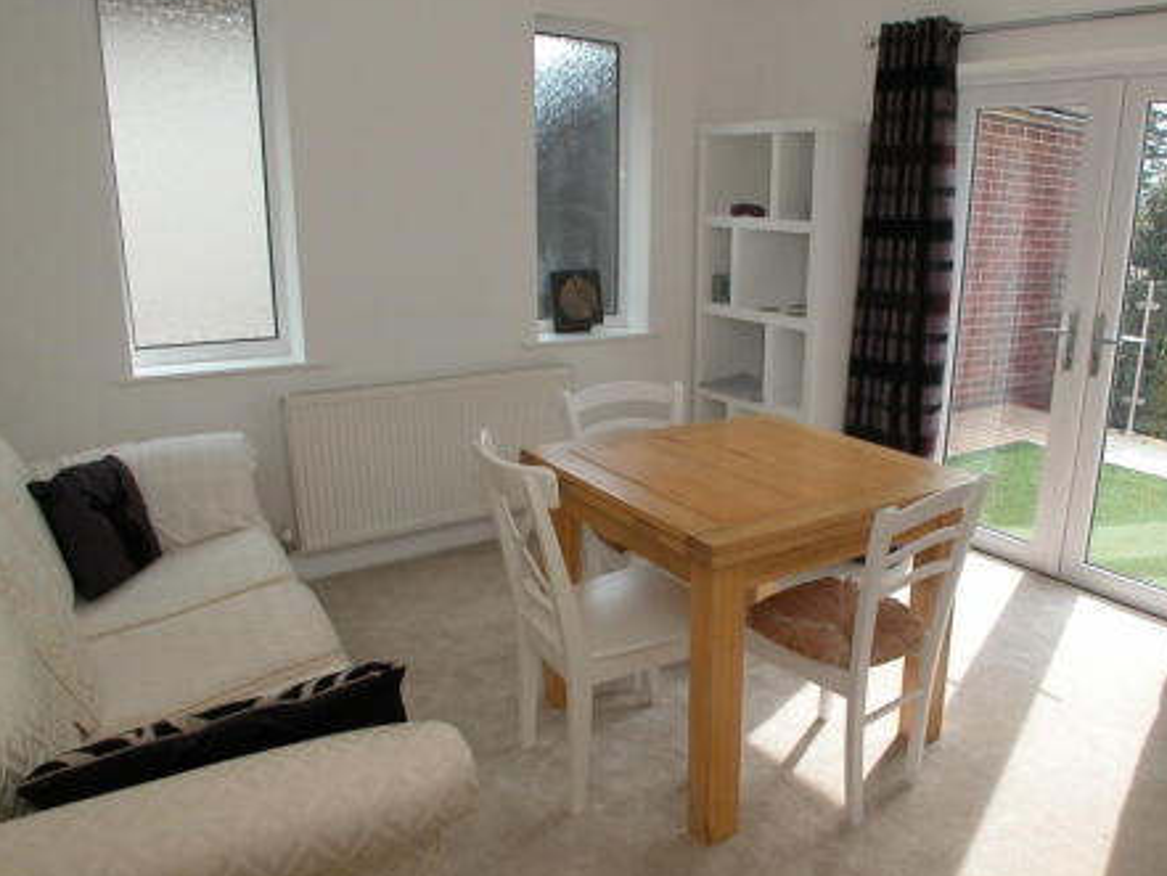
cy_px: 451
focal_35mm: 37
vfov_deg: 38.7
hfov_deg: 49.7
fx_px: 1248
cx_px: 721
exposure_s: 1/183
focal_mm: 7.1
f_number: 4.4
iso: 100
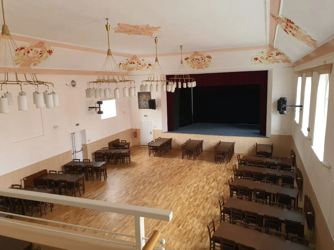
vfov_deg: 53.1
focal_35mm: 26
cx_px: 167
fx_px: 251
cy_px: 125
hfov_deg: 67.3
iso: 250
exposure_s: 1/40
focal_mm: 4.3
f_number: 2.4
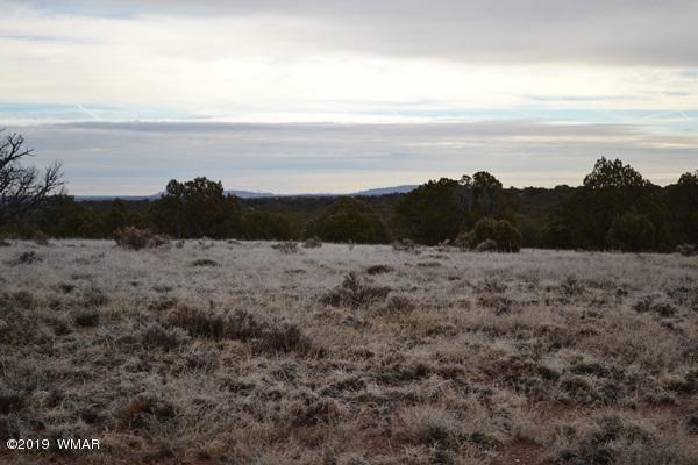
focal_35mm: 82
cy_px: 232
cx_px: 349
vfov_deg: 16.6
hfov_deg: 24.6
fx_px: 1599
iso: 100
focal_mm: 55
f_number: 5.6
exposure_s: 1/200
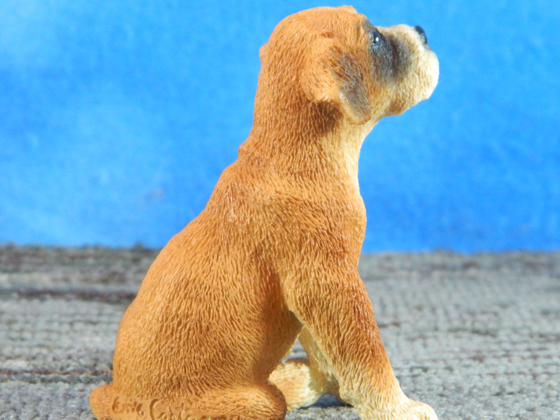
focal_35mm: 161
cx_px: 293
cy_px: 196
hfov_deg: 12.3
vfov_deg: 9.2
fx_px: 2605
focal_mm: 23.2
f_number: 4.7
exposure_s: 1/13
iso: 400
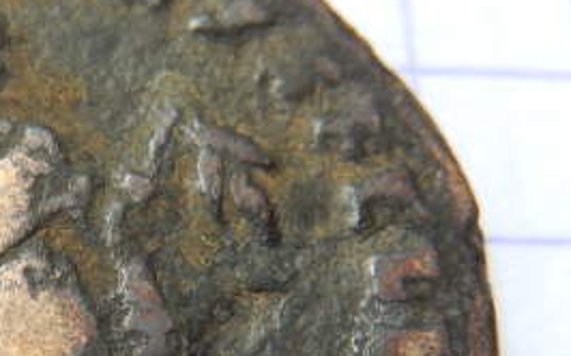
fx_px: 1898
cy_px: 352
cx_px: -15
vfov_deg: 10.6
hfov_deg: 16.7
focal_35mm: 122
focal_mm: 9.2
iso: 125
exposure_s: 1/30
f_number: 4.5
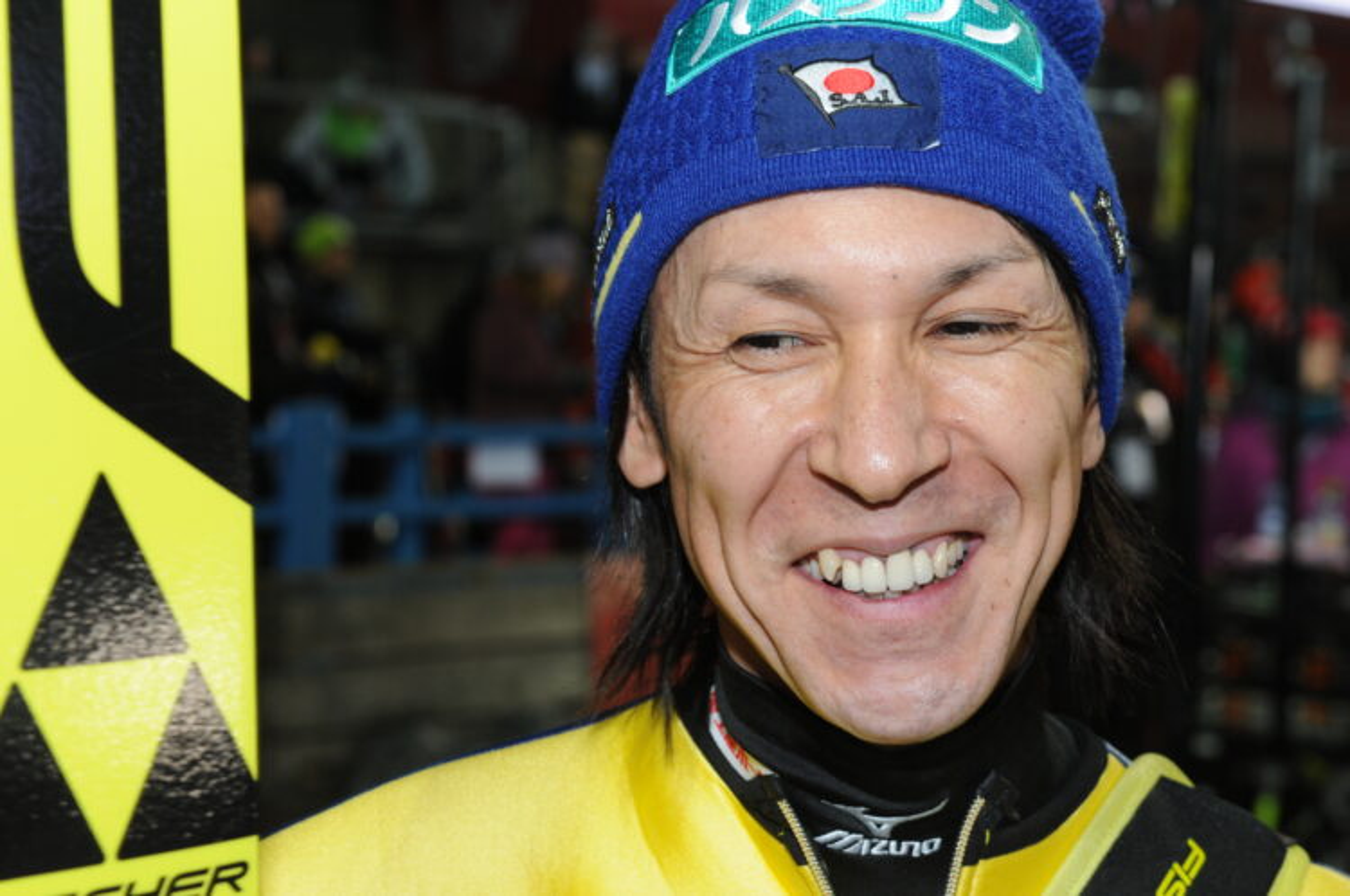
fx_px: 3146
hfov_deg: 24.2
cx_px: 675
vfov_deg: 16.2
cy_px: 448
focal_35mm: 84
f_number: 5.6
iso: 400
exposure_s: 1/60
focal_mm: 56
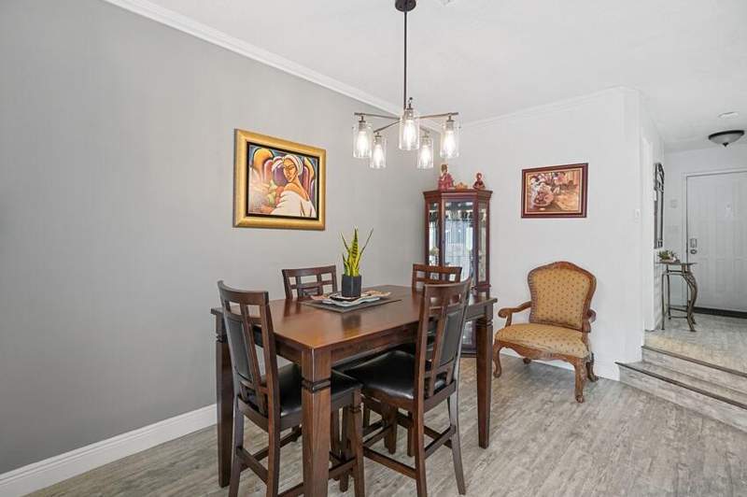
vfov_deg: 72.0
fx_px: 342
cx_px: 374
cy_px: 248
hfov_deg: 95.0
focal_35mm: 16
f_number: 1.8
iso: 125
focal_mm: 11
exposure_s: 1/15
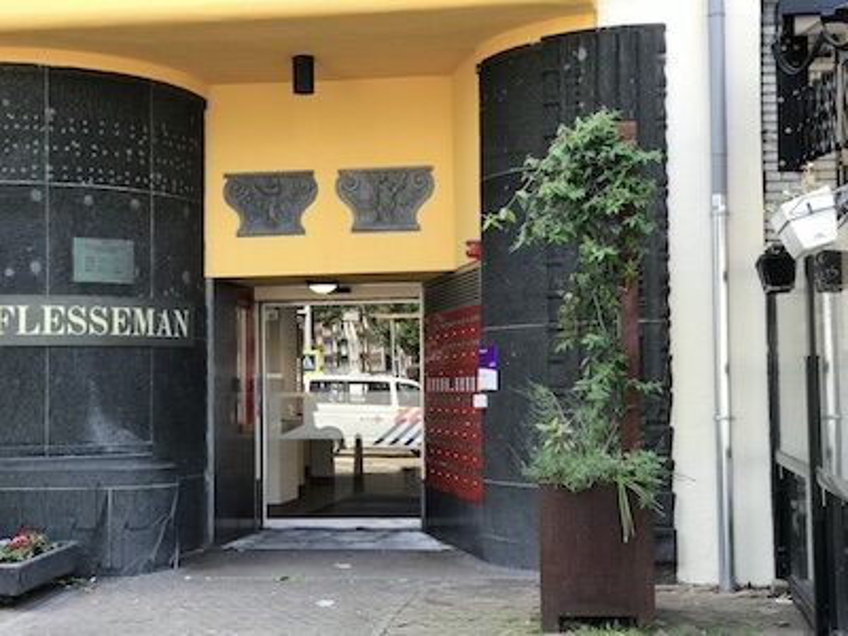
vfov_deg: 25.7
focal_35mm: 57
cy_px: 318
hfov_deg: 33.8
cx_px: 424
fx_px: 1396
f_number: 2.8
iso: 32
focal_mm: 6.6
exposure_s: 1/99
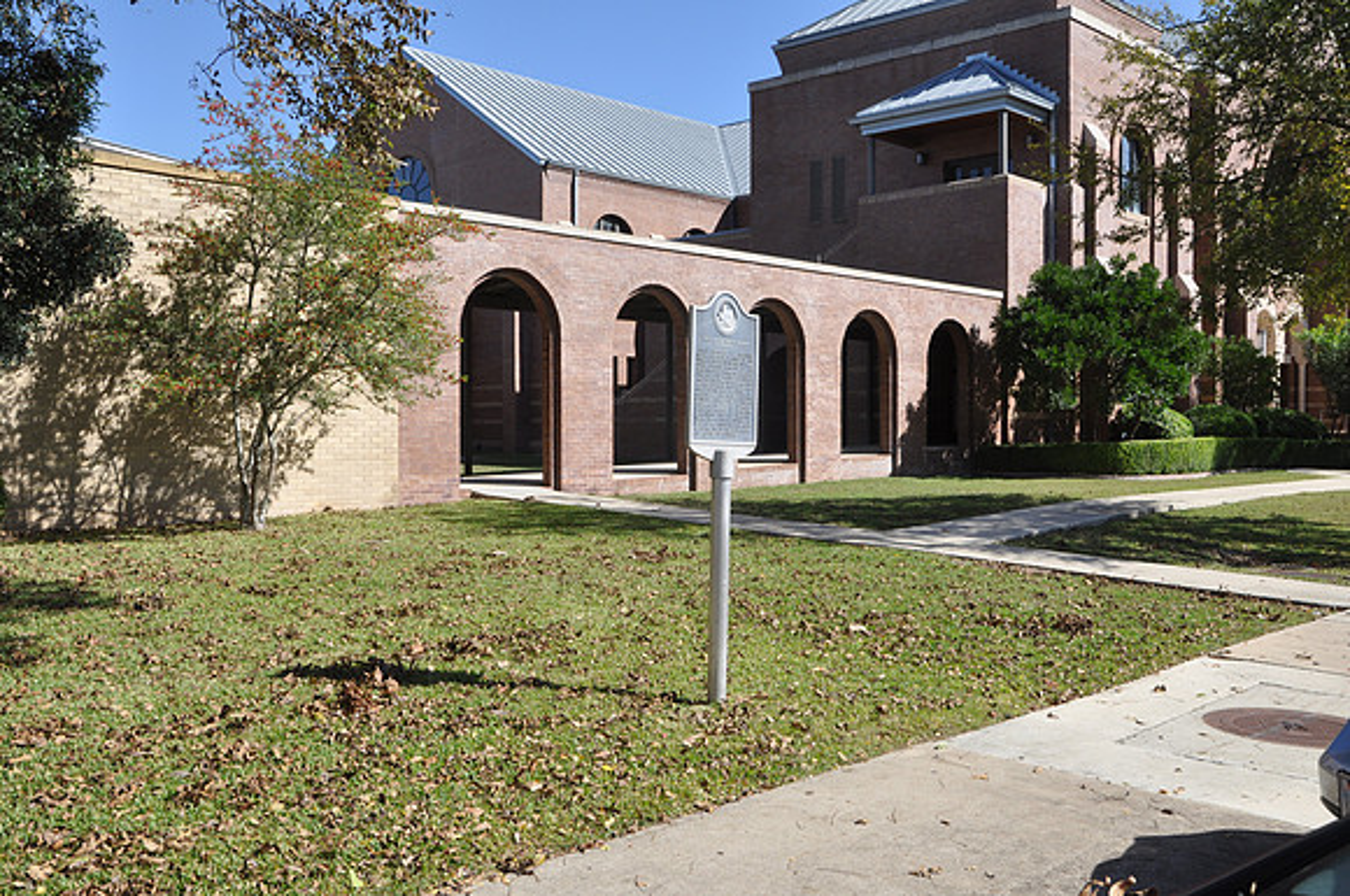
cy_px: 448
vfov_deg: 36.8
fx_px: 1348
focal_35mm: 36
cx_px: 675
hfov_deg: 53.2
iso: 200
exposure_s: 1/125
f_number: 11
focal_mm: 24
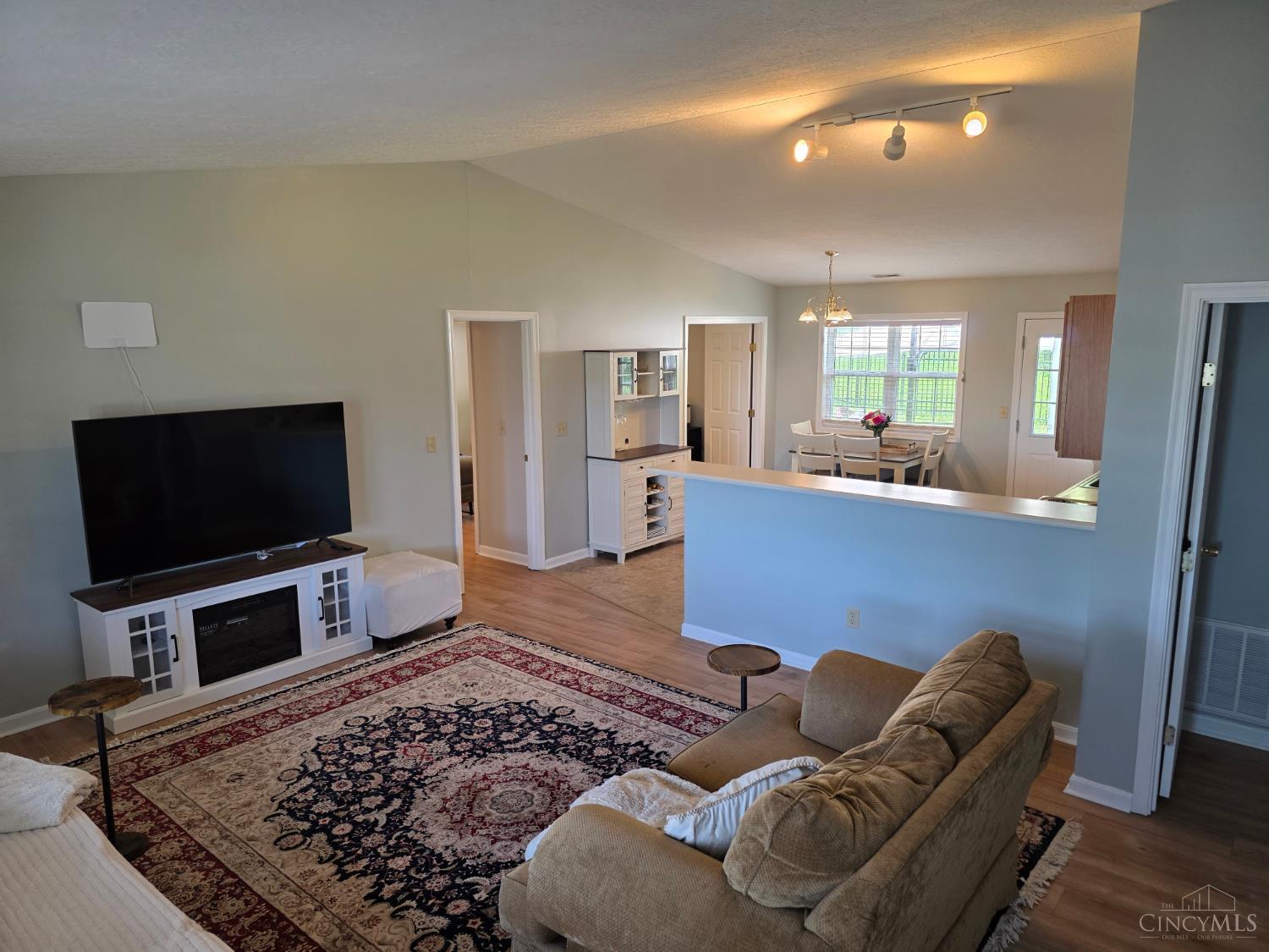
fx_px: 843
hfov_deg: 73.9
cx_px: 634
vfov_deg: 58.9
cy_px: 476
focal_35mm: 23
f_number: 1.7
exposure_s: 1/120
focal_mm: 6.3
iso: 200
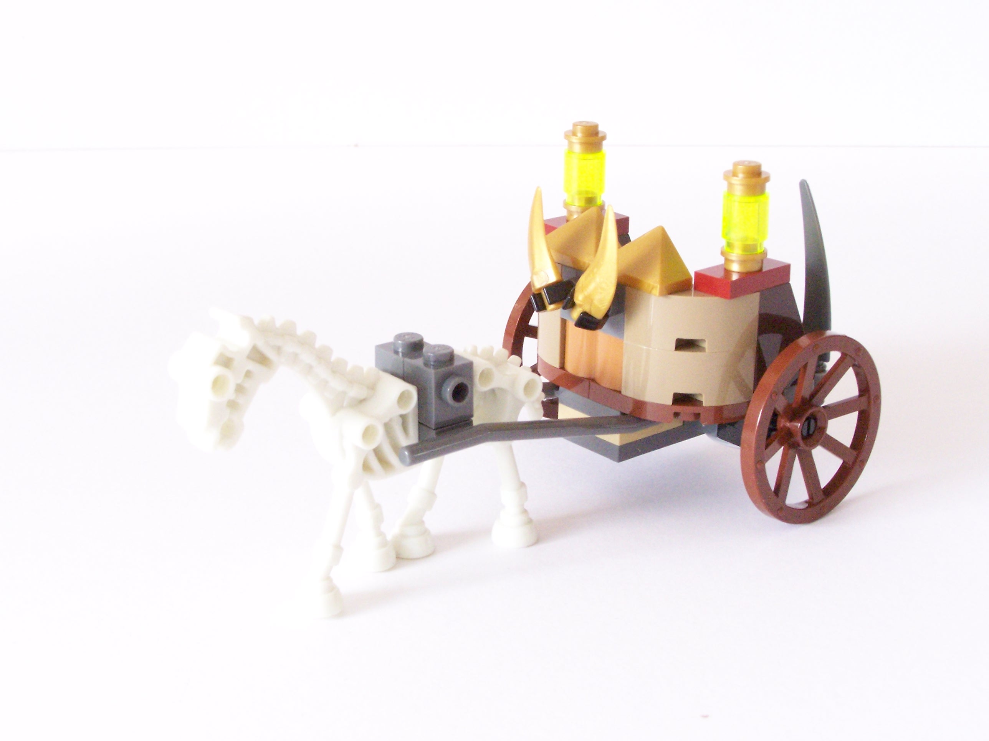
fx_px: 1686
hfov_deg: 32.7
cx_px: 494
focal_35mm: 59
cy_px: 370
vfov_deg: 24.8
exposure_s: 1/6
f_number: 6.3
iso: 400
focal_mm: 9.8
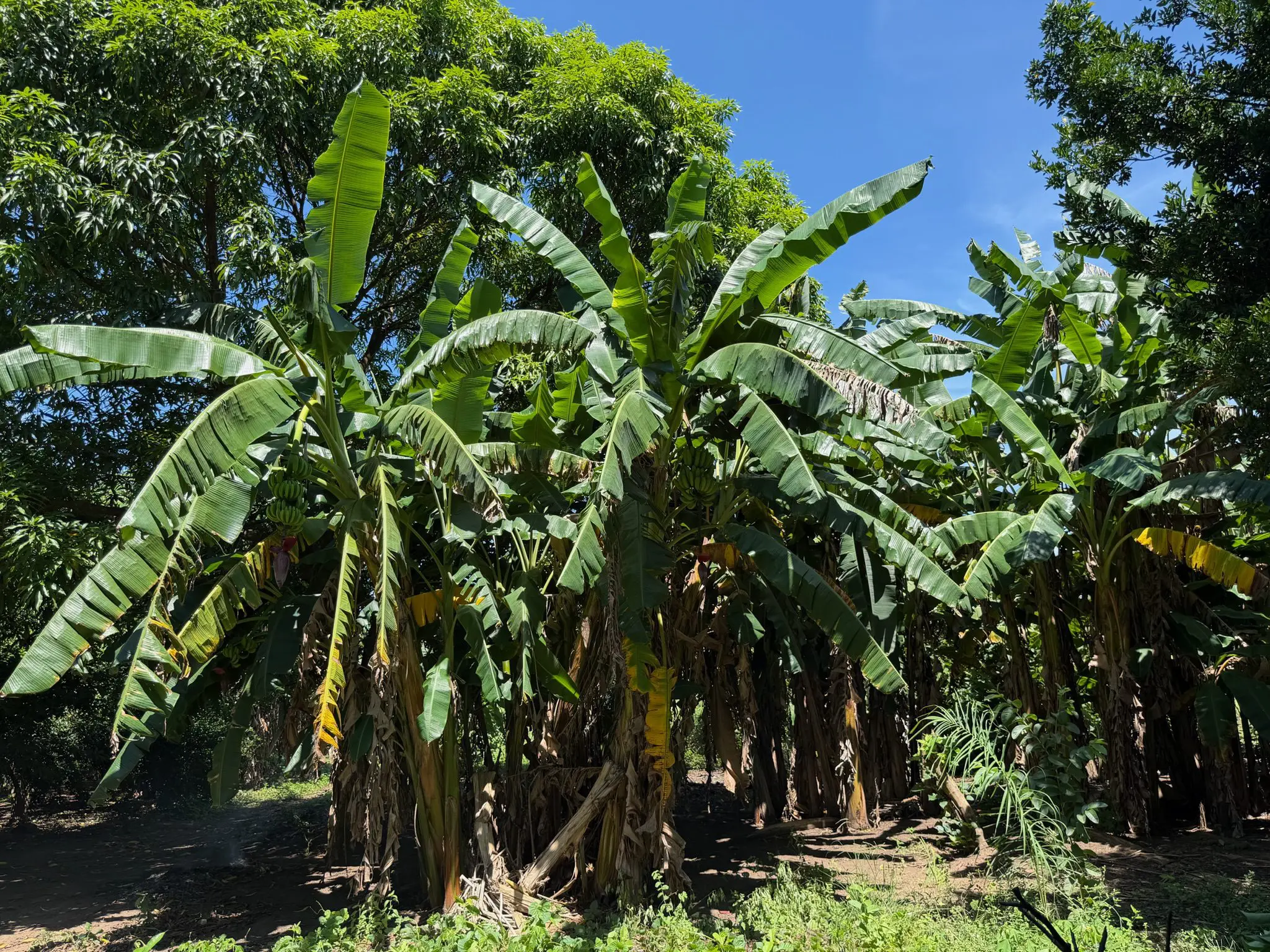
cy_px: 476
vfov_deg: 56.8
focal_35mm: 24
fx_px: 881
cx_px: 635
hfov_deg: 71.6
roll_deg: +3.0
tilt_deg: +14.2
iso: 80
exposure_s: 1/1271
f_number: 1.78
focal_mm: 6.76
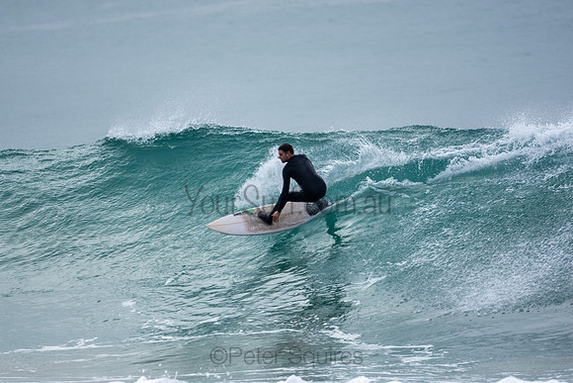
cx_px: 286
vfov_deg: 1.8
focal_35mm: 750
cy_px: 192
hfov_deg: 2.7
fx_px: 11940
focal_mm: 500
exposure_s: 1/800
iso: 140
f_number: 5.6
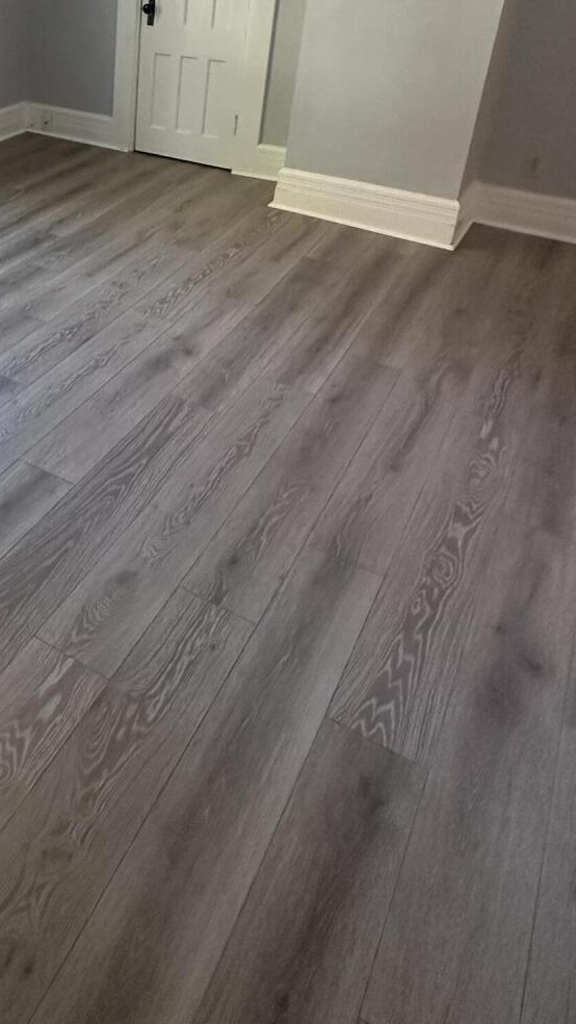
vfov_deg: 59.7
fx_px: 841
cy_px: 275
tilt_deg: -24.5
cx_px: 41
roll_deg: -1.7
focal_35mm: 31
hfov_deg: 35.2
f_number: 2.2
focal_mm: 2.22
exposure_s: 1/99
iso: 320
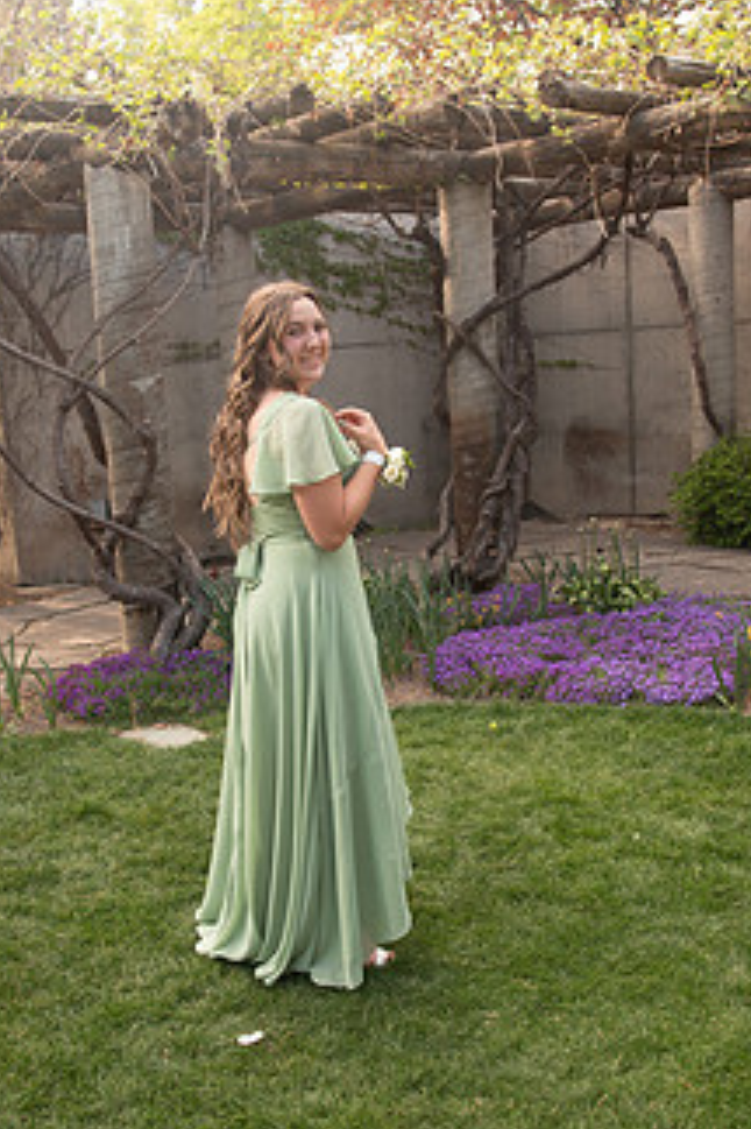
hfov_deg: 34.1
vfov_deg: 49.6
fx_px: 1222
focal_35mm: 39
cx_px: 307
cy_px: 559
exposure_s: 1/125
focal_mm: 28
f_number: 5
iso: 400
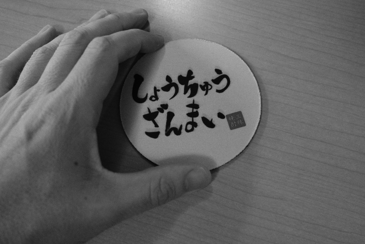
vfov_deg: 46.4
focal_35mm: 28
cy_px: 122
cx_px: 182
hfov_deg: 65.5
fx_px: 284
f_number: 2.8
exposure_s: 1/30
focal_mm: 18.3
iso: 1600
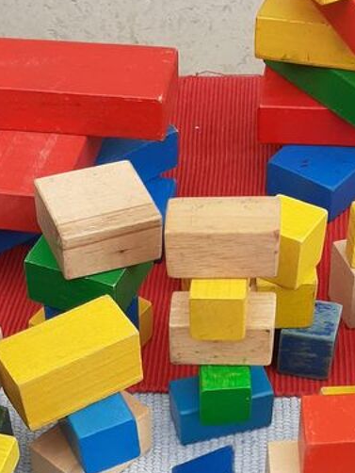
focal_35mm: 69
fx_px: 943
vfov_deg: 24.8
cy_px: 602
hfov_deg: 21.3
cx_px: 151
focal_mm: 3.93
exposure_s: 1/228
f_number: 1.7
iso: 40
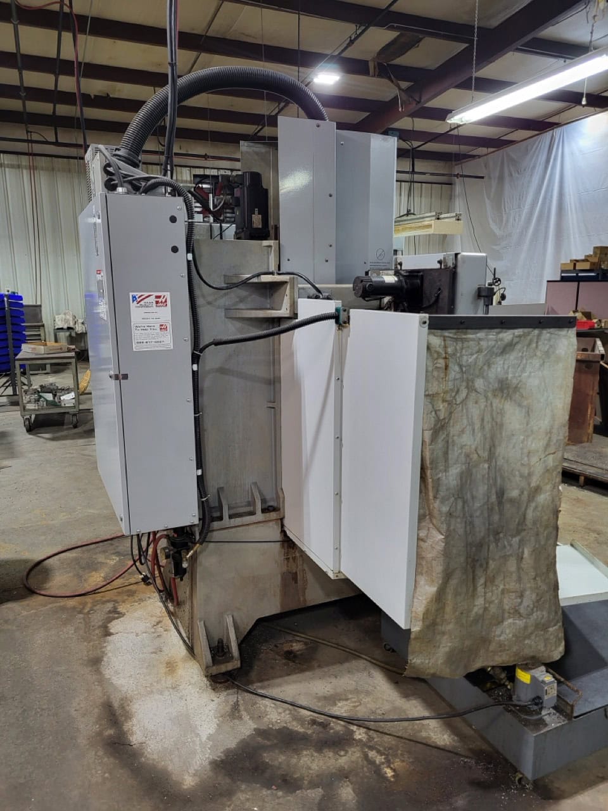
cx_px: 304
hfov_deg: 53.1
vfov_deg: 67.3
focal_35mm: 26
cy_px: 406
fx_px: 609
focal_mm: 5.4
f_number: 1.8
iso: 200
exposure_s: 1/40
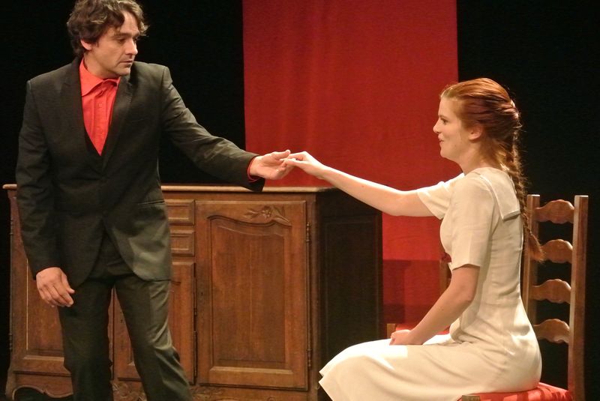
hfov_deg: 14.8
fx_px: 2302
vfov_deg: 10.0
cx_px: 300
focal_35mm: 138
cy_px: 200
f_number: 4.5
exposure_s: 1/100
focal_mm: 51.2
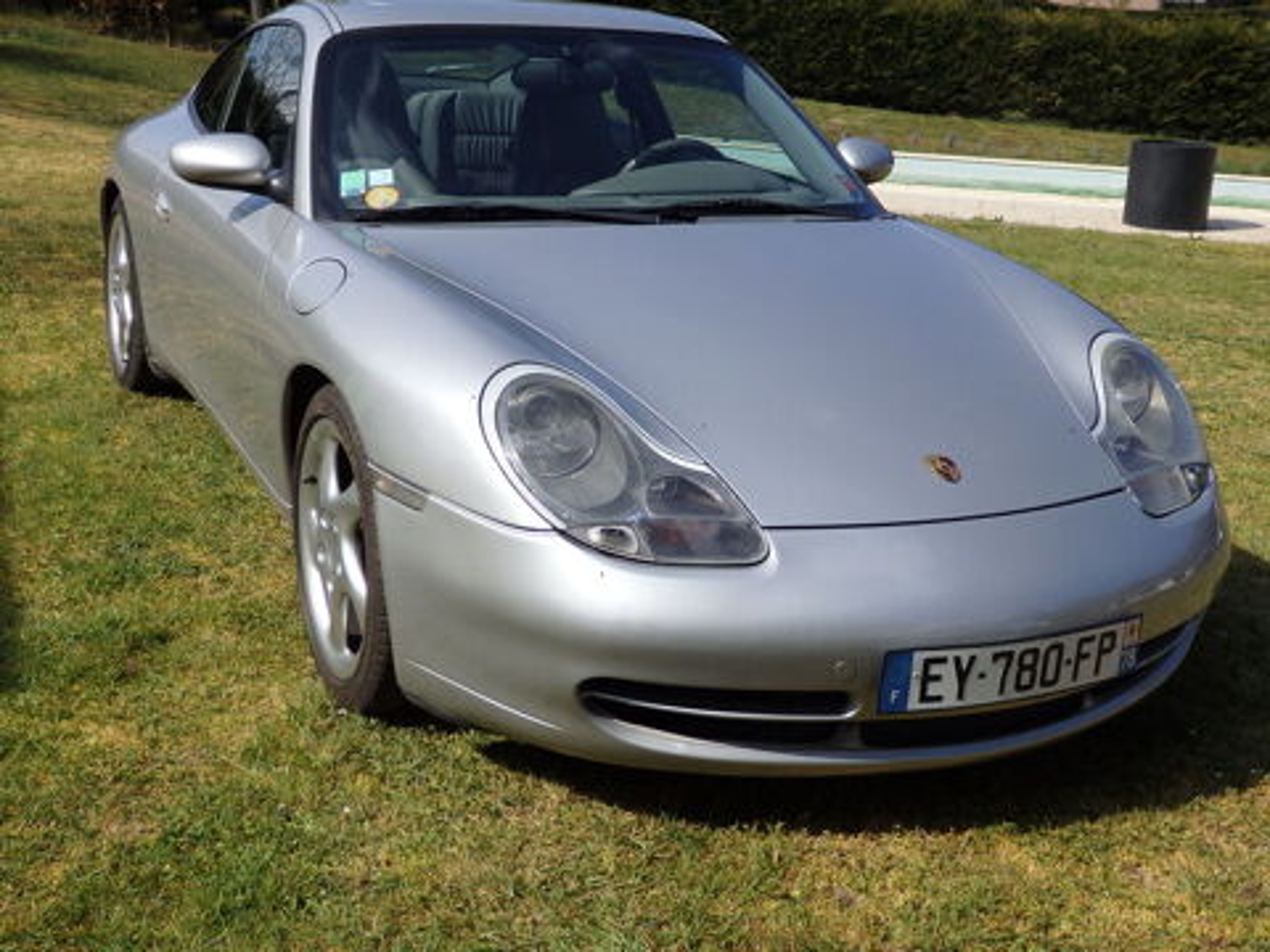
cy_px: 476
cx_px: 635
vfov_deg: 32.2
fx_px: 1651
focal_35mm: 45
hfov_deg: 42.1
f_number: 10.8
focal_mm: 8
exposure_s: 1/160
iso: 125
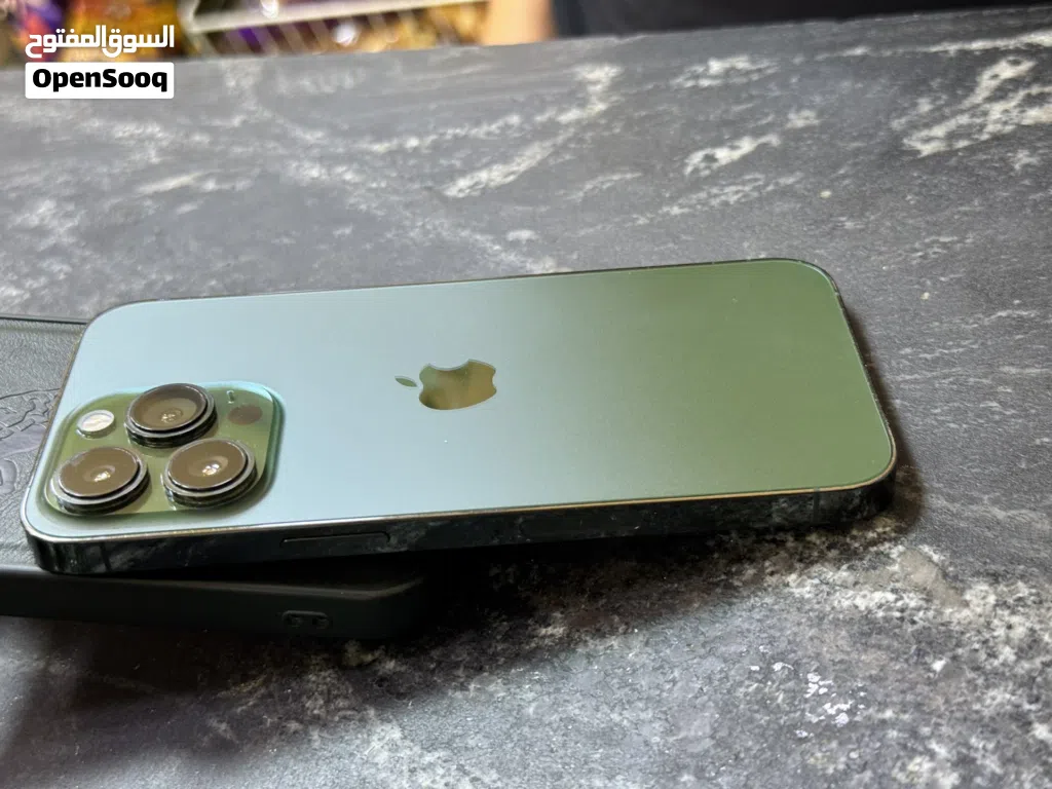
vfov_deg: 30.3
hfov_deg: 39.7
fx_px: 1459
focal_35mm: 48
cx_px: 526
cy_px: 394
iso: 100
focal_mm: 6.76
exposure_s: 1/70
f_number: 1.78
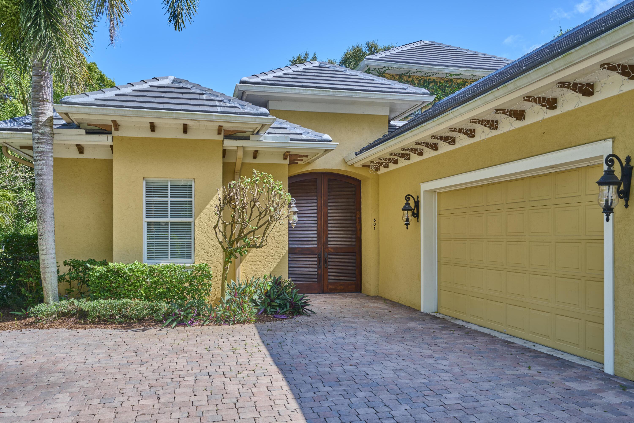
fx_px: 528
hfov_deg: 61.9
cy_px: 212
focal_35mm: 30
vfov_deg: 43.6
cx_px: 317
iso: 100
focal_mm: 30
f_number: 8
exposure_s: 1/100
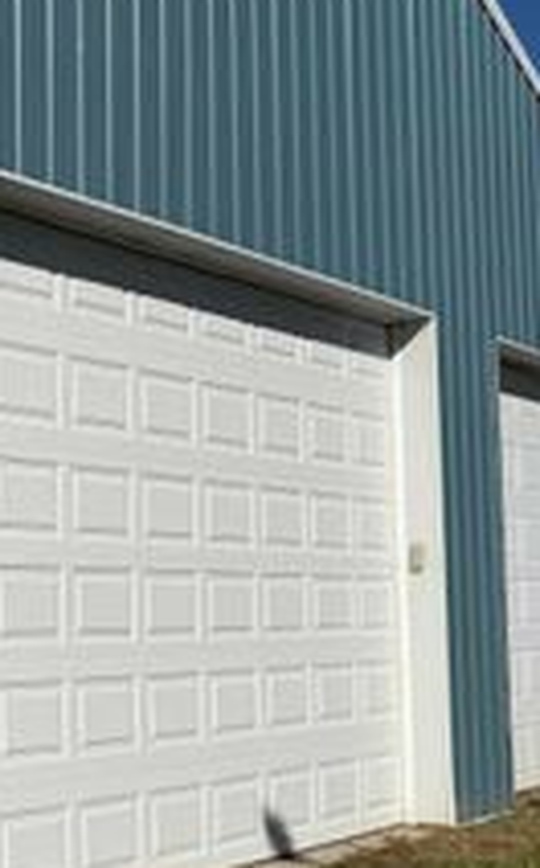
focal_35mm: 60
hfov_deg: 18.8
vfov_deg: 34.0
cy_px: 475
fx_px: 1417
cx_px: -295
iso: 80
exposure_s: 1/11905
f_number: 1.78
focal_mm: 6.76
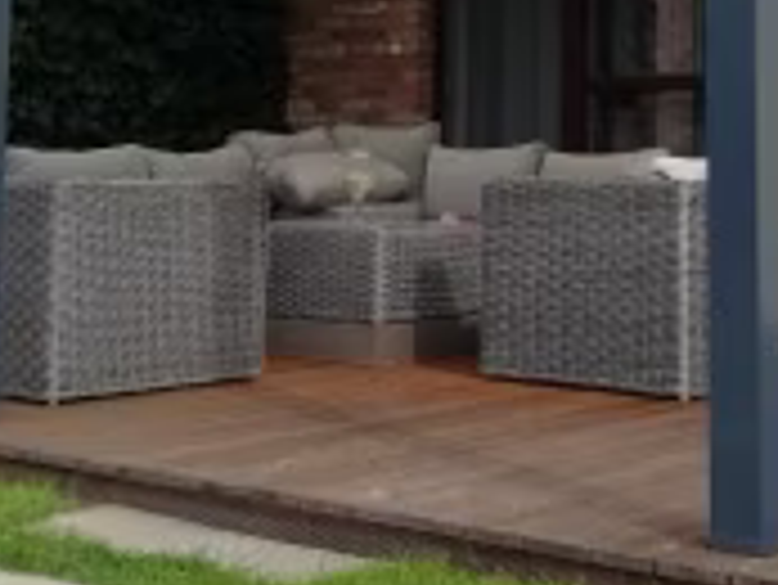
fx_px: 1619
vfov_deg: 19.9
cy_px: 14
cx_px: 549
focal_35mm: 72
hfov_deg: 26.8
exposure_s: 1/413
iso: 50
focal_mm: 3.83
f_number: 2.2
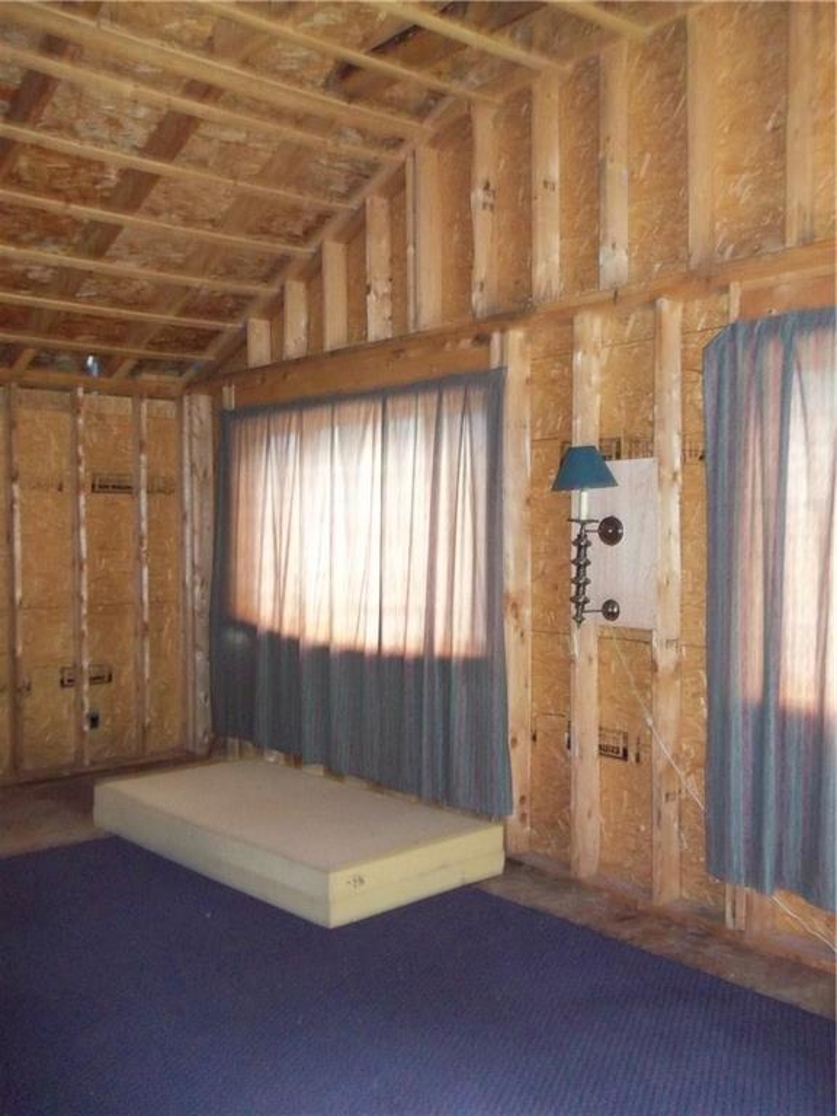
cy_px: 558
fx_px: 1032
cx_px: 418
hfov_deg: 44.2
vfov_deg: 56.8
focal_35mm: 32
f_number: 2.9
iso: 400
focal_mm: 5.7
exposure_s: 1/30
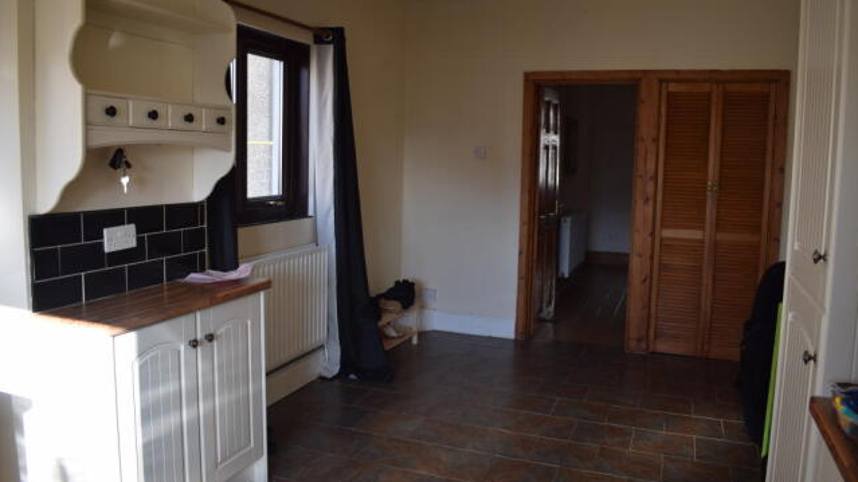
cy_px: 225
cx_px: 426
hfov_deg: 66.1
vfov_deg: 40.1
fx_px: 660
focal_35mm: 29
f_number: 4
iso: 100
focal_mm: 18
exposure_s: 1/60
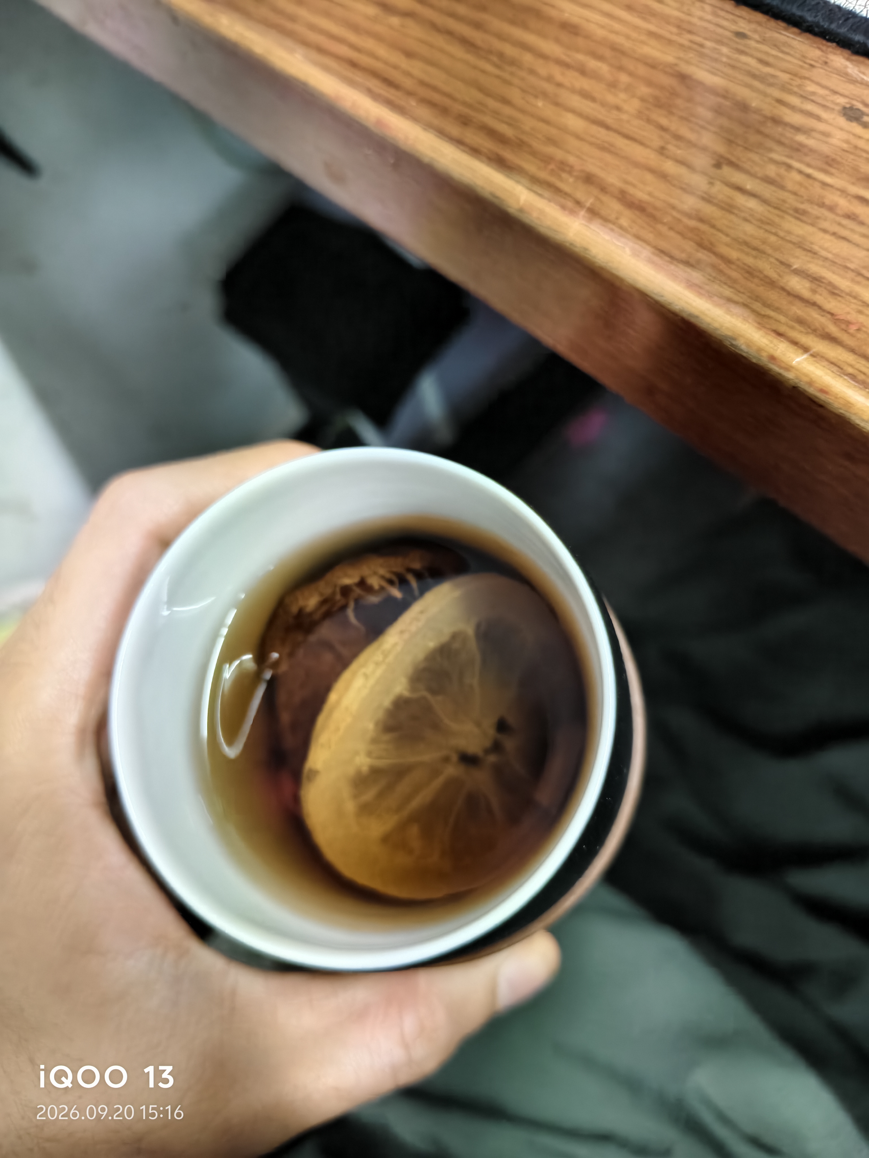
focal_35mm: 23
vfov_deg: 73.9
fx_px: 770
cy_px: 579
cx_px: 434
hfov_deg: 58.9
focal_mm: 5.56
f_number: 1.88
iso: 828
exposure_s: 1/334
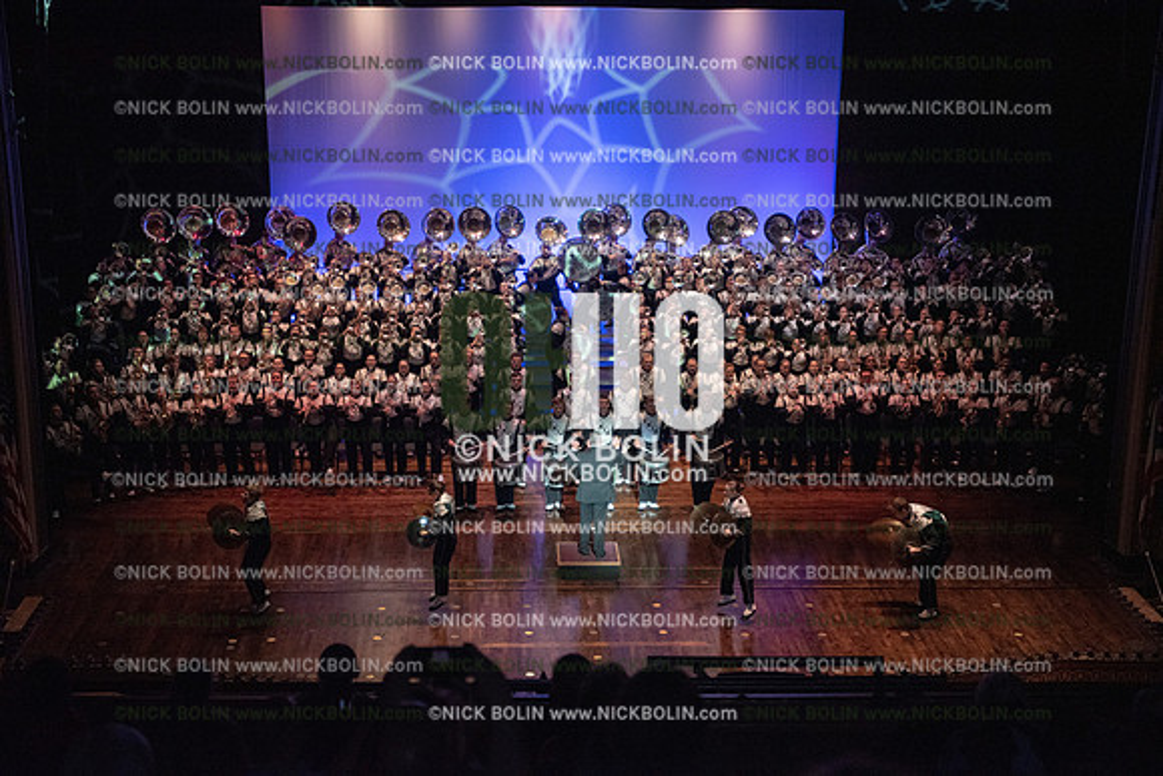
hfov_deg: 38.2
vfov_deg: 26.0
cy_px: 388
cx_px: 582
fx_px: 1680
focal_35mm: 52
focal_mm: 52
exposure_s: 1/640
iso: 2000
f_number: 2.8
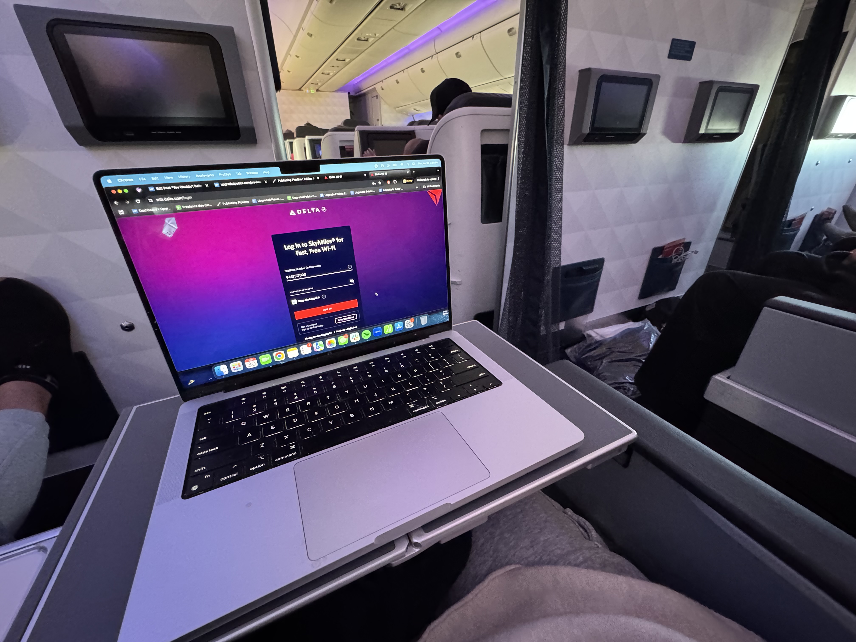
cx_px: 428
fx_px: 346
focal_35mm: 14
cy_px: 321
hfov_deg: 102.1
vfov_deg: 85.7
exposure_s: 1/42
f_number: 2.2
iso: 1250
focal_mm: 2.22
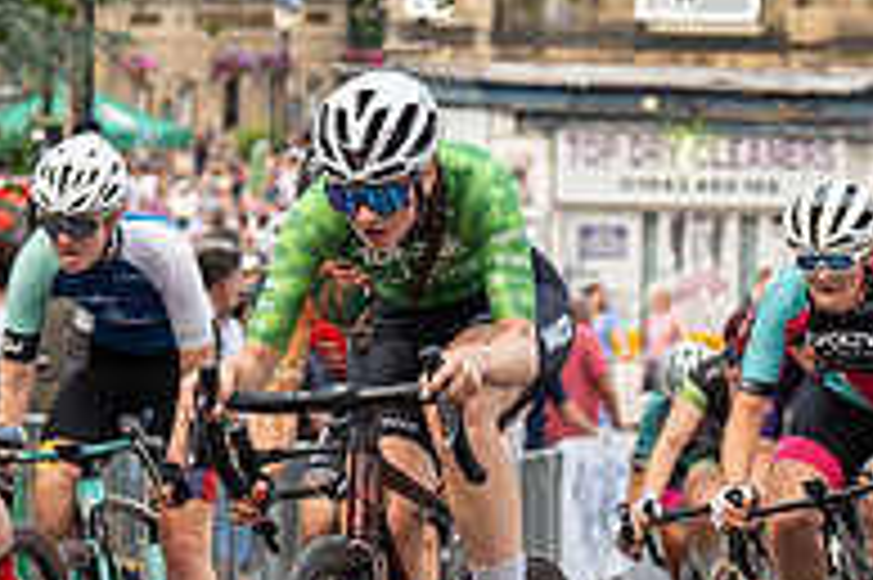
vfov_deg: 4.9
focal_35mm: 277
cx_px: 454
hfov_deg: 7.4
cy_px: -28
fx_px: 6711
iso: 800
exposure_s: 1/800
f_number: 4
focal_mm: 70
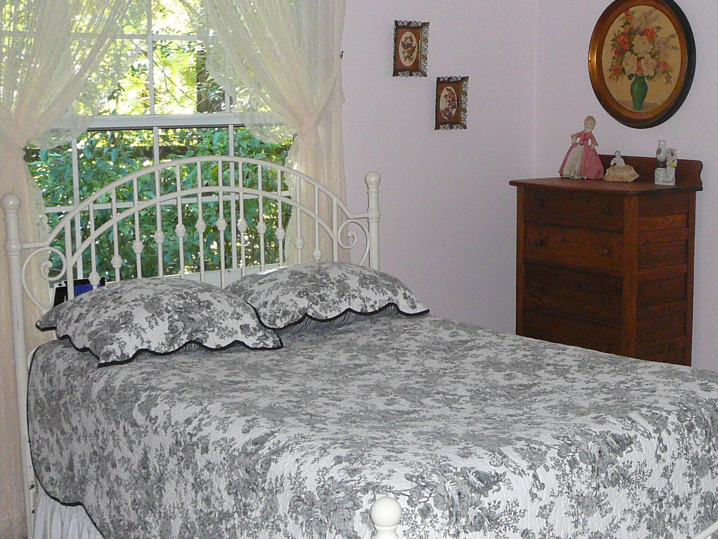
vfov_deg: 26.1
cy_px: 276
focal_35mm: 56
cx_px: 461
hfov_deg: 34.1
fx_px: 1162
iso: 320
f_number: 2.8
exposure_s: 1/30
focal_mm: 5.2
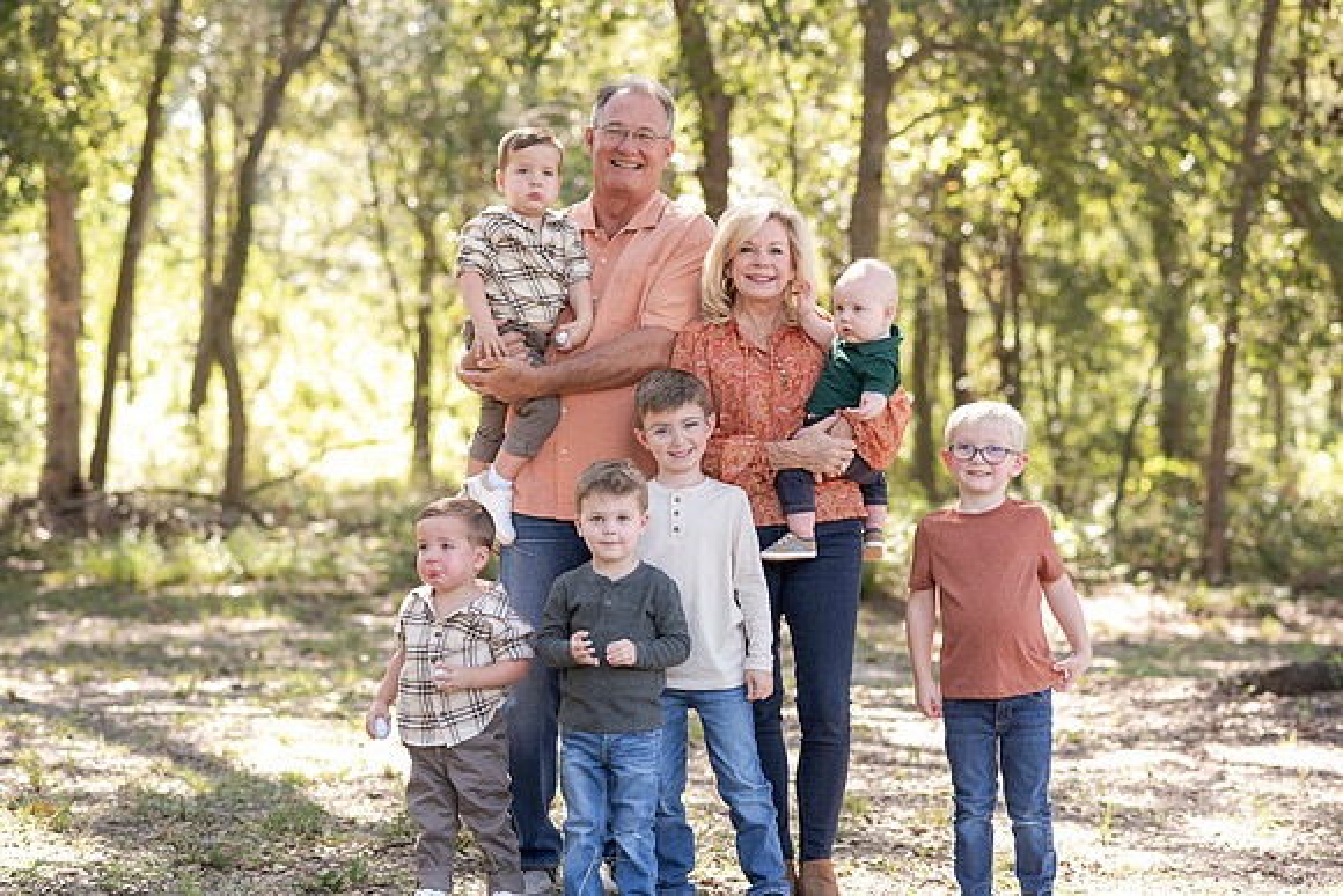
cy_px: 448
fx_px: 3172
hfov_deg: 23.9
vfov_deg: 16.1
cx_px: 672
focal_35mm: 85
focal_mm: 85
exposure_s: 1/500
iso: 640
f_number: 3.2
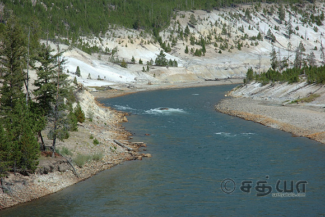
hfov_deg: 19.5
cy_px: 108
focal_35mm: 105
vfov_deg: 13.0
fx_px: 947
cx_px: 162
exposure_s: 1/400
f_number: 10
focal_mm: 70
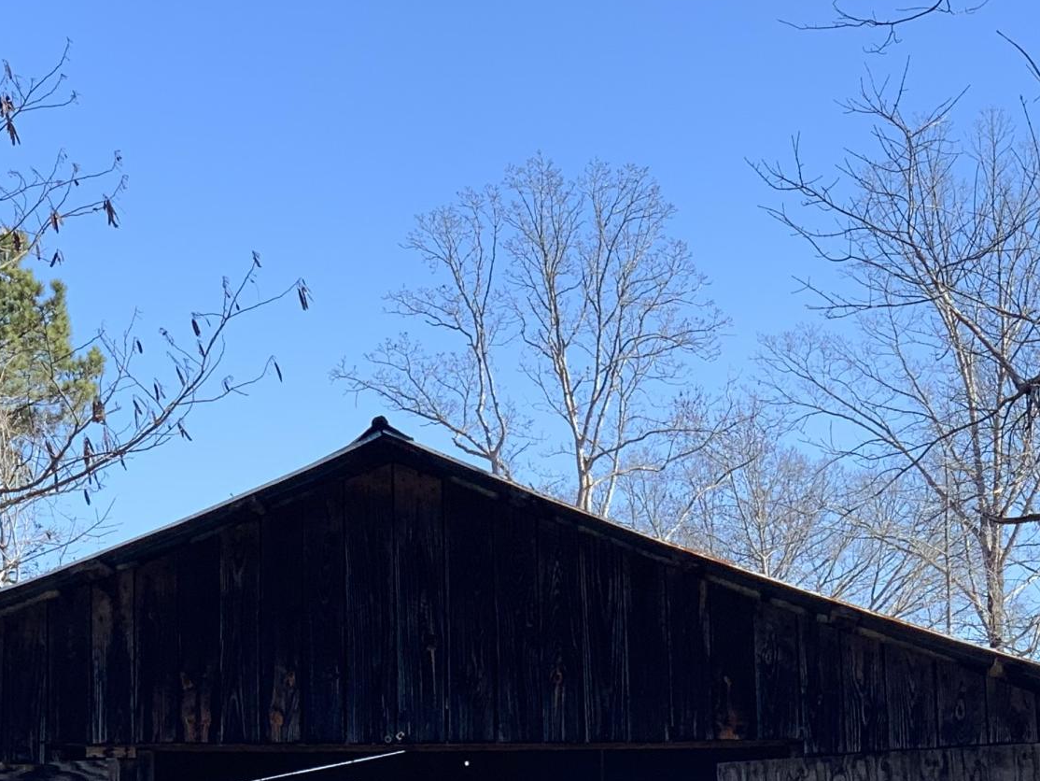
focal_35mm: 140
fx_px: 4207
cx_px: 619
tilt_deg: -0.1
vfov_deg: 10.4
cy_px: 1028
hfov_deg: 14.1
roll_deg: +1.0
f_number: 2.4
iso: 16
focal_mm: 6
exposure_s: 1/291
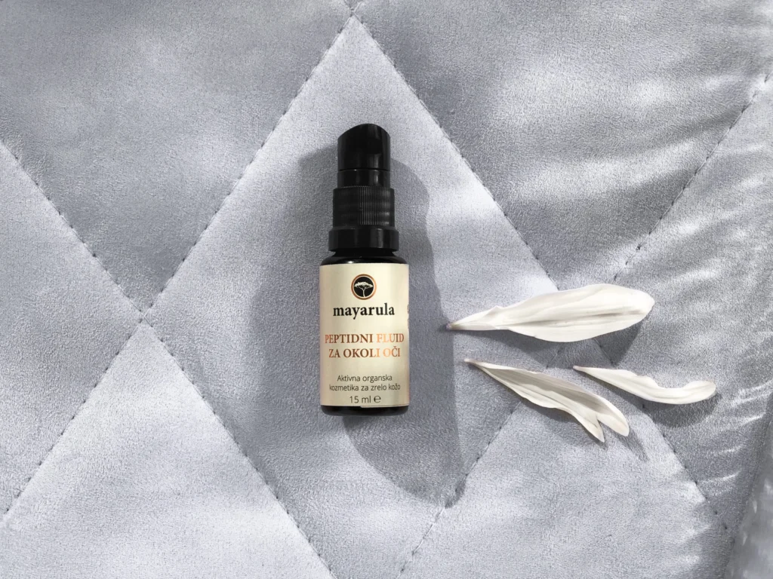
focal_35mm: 57
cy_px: 290
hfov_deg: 33.8
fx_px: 1273
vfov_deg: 25.7
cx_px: 386
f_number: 2.8
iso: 20
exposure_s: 1/997
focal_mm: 6.6
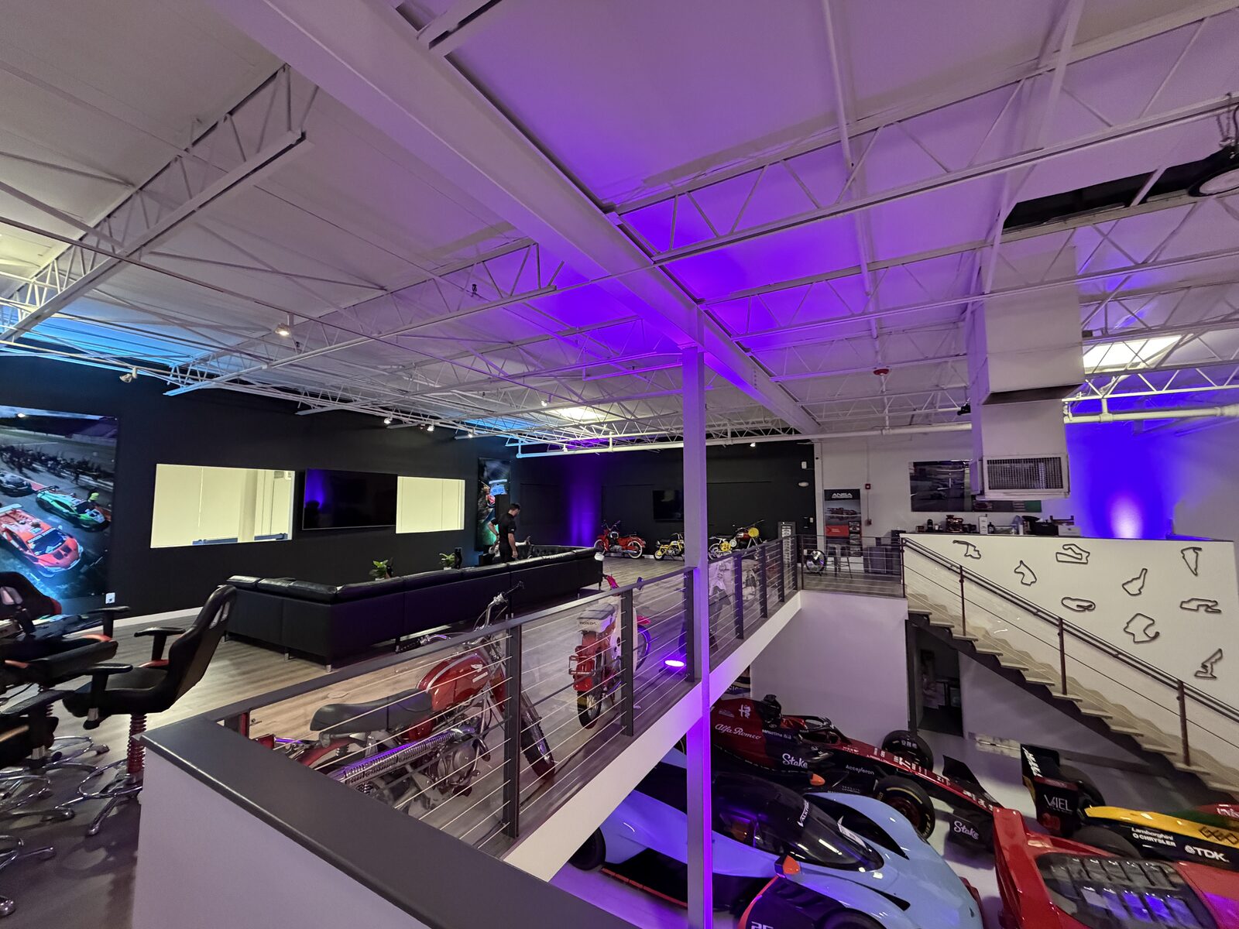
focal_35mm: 14
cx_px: 620
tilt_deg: +5.0
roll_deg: +1.0
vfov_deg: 85.7
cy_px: 464
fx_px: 501
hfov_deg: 102.1
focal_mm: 2.22
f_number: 2.2
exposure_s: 1/60
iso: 800
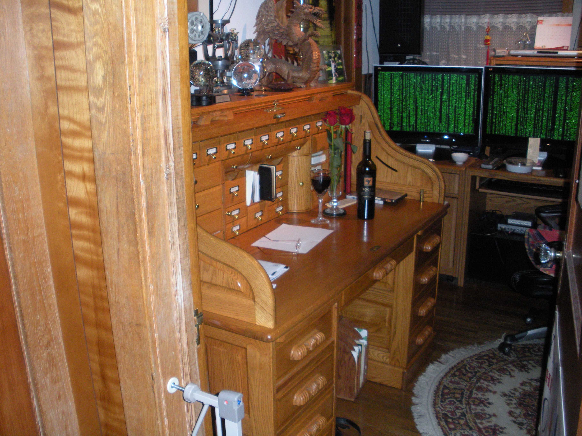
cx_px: 291
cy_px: 218
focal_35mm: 36
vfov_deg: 39.7
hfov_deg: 51.4
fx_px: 605
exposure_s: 1/60
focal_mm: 6.3
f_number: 3.5
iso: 295
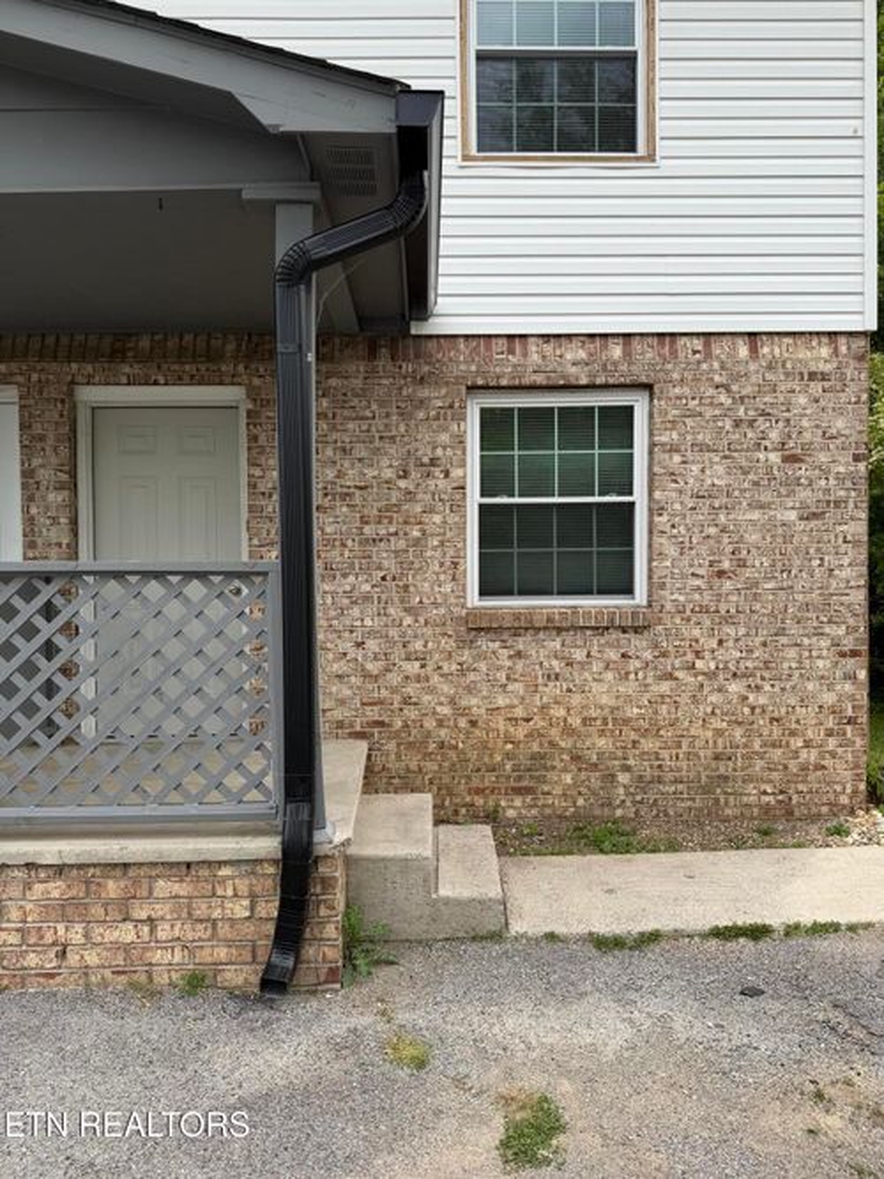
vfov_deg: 71.6
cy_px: 590
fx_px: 817
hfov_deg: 56.8
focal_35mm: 24
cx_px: 442
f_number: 1.78
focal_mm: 6.76
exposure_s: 1/2370
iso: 80
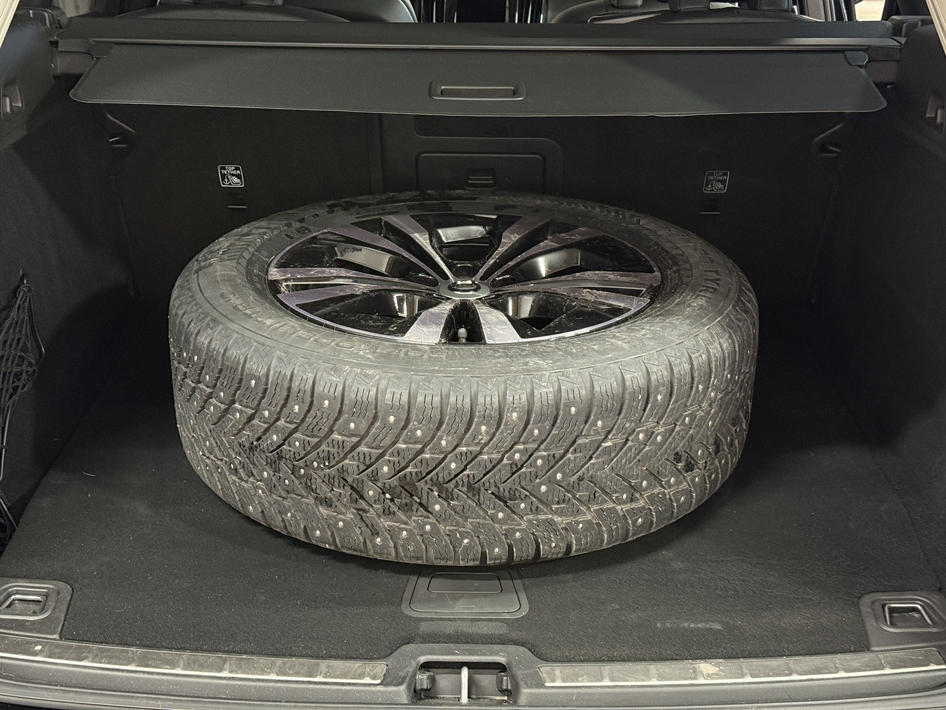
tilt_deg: -19.8
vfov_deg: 30.3
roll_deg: -0.8
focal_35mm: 48
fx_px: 1312
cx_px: 473
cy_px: 355
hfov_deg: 39.7
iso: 500
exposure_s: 1/40
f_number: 1.78
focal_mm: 6.76
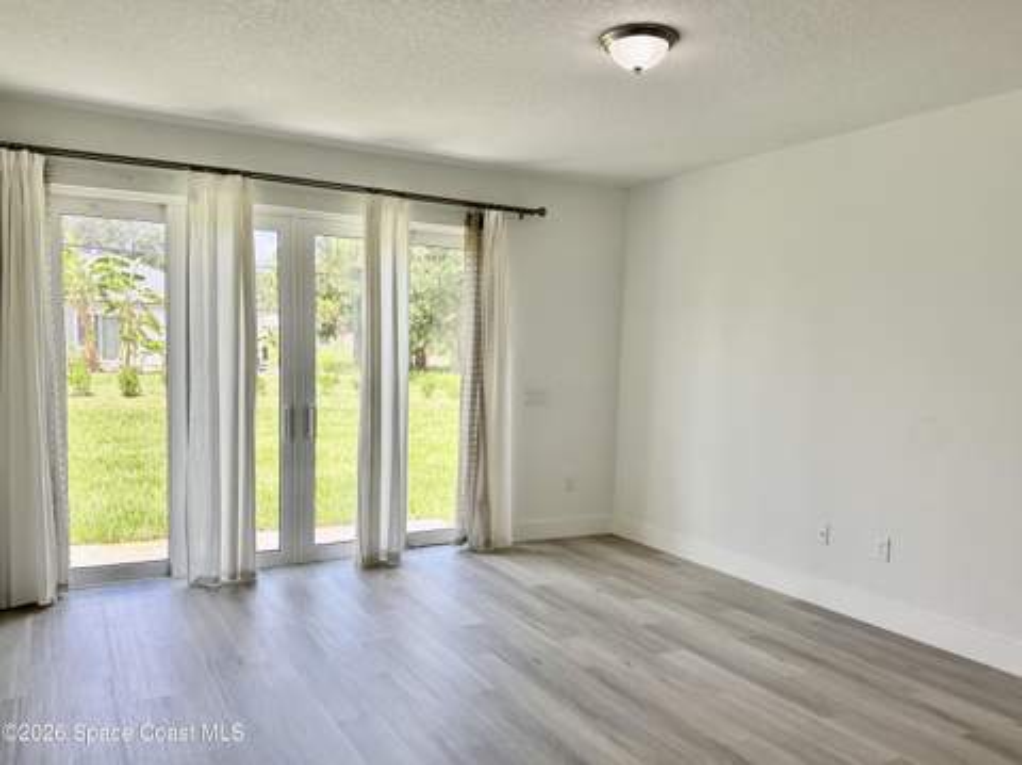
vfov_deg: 56.7
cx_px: 511
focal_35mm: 24
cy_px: 382
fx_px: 708
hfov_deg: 71.7
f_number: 1.78
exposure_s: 1/580
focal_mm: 6.86
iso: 80
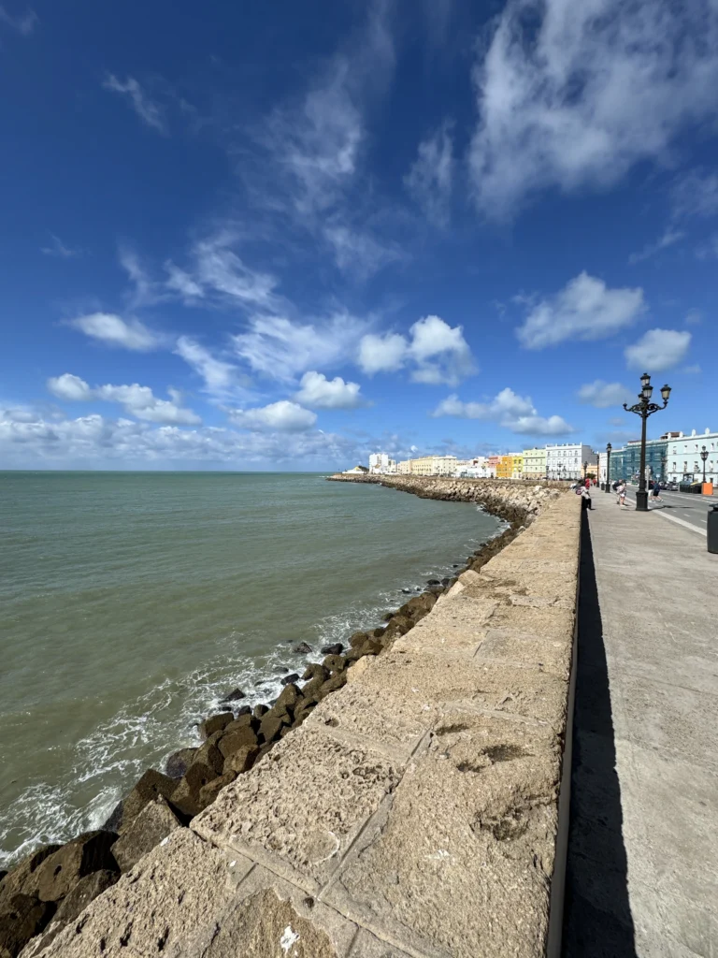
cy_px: 479
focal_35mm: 14
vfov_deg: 102.1
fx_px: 387
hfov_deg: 85.7
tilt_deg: -0.6
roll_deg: -0.2
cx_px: 359
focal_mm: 2.22
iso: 50
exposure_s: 1/4132
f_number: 2.2
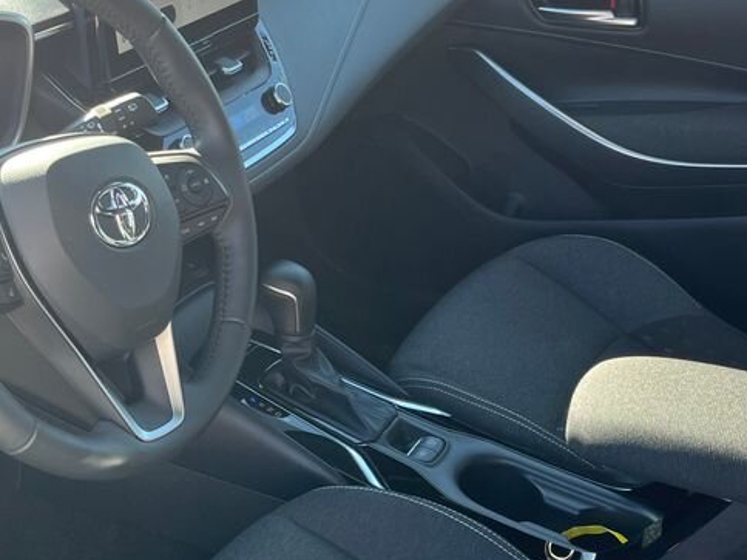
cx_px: 173
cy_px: 383
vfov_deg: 26.4
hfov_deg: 34.1
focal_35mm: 55
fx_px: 1187
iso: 40
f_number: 1.6
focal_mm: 5.1
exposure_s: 1/122
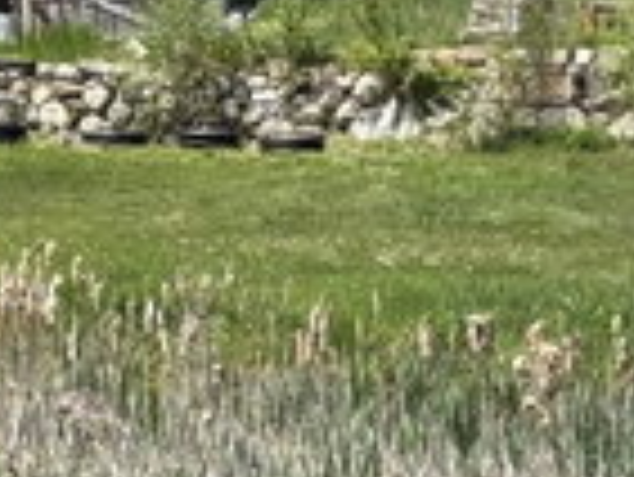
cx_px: 76
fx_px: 3465
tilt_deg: +2.6
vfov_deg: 7.8
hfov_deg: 10.4
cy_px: 22
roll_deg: +0.1
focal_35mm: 189
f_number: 1.6
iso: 50
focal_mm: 5.96
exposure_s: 1/2105
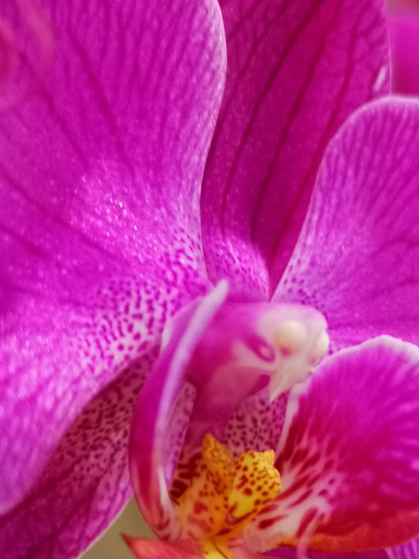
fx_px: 1033
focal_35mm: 64
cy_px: 326
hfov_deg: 22.9
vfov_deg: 30.2
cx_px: 255
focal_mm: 3.95
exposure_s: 1/33.3
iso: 320
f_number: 1.8
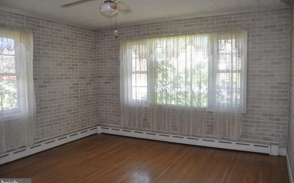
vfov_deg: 44.5
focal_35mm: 28
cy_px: 90
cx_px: 149
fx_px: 224
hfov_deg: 66.5
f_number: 3.5
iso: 500
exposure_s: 1/125
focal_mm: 18
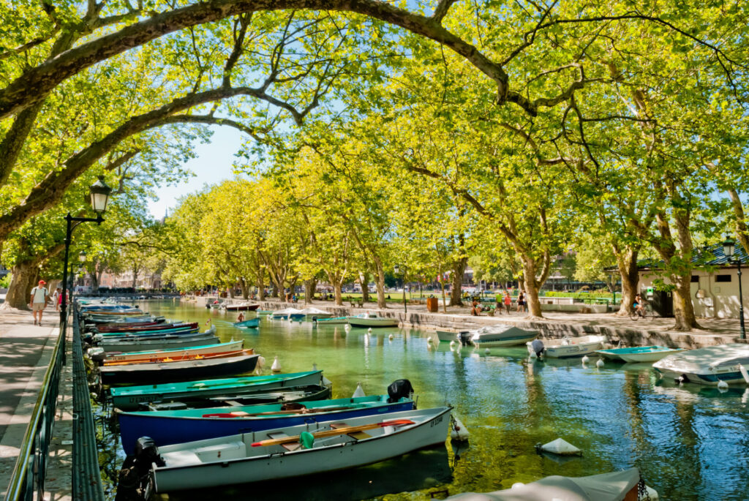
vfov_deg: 48.0
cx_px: 374
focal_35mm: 27
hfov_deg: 67.3
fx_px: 562
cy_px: 250
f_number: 16
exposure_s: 1/50
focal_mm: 18
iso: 200
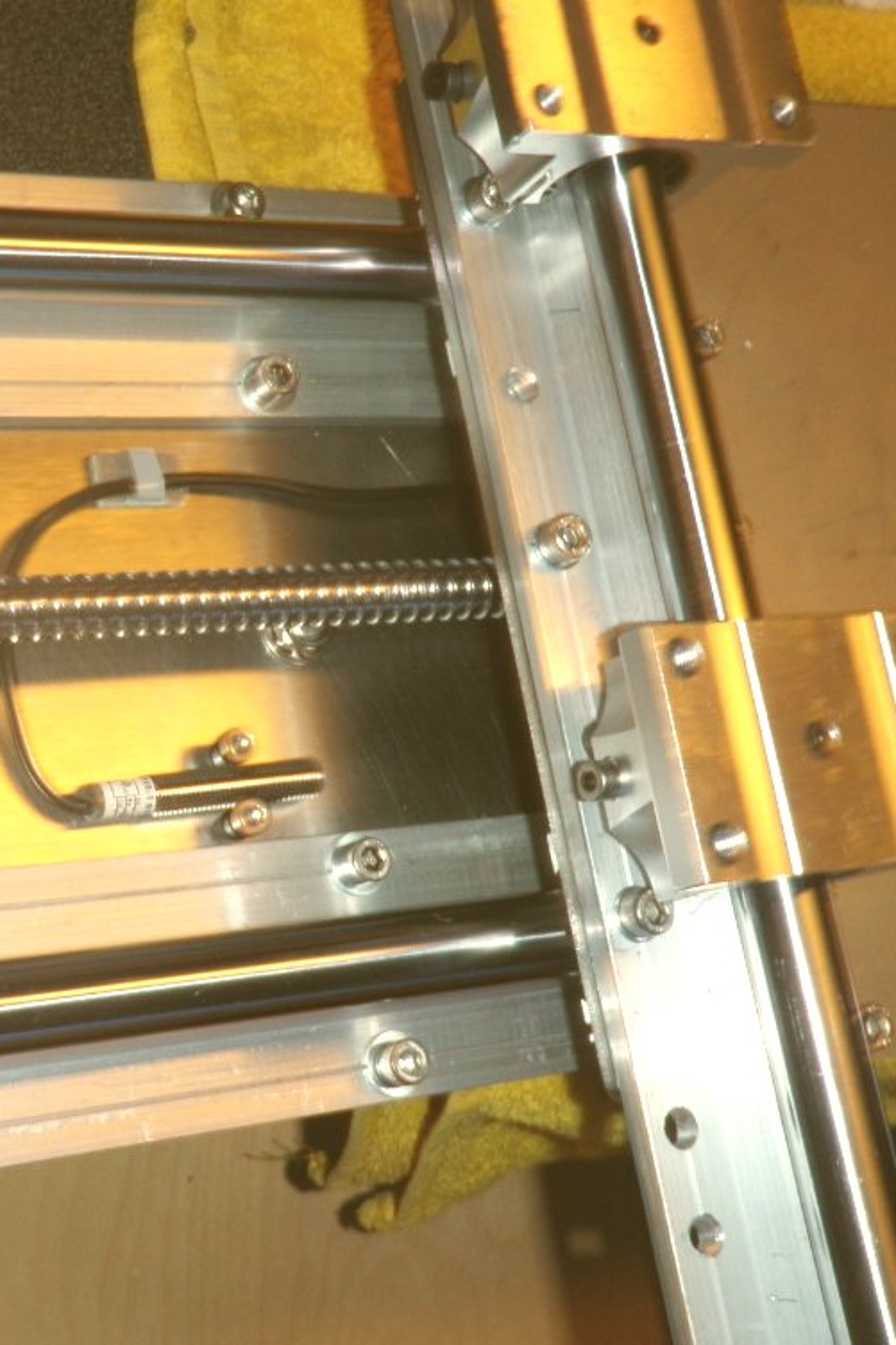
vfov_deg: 38.9
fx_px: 1905
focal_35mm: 51
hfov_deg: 25.8
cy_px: 672
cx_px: 122
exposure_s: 1/40
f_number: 6.3
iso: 100
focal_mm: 6.53
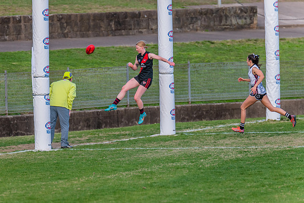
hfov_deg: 4.4
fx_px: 3936
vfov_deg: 3.0
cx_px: 135
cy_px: 113
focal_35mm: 466
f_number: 5.6
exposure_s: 1/1250
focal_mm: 420
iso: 800
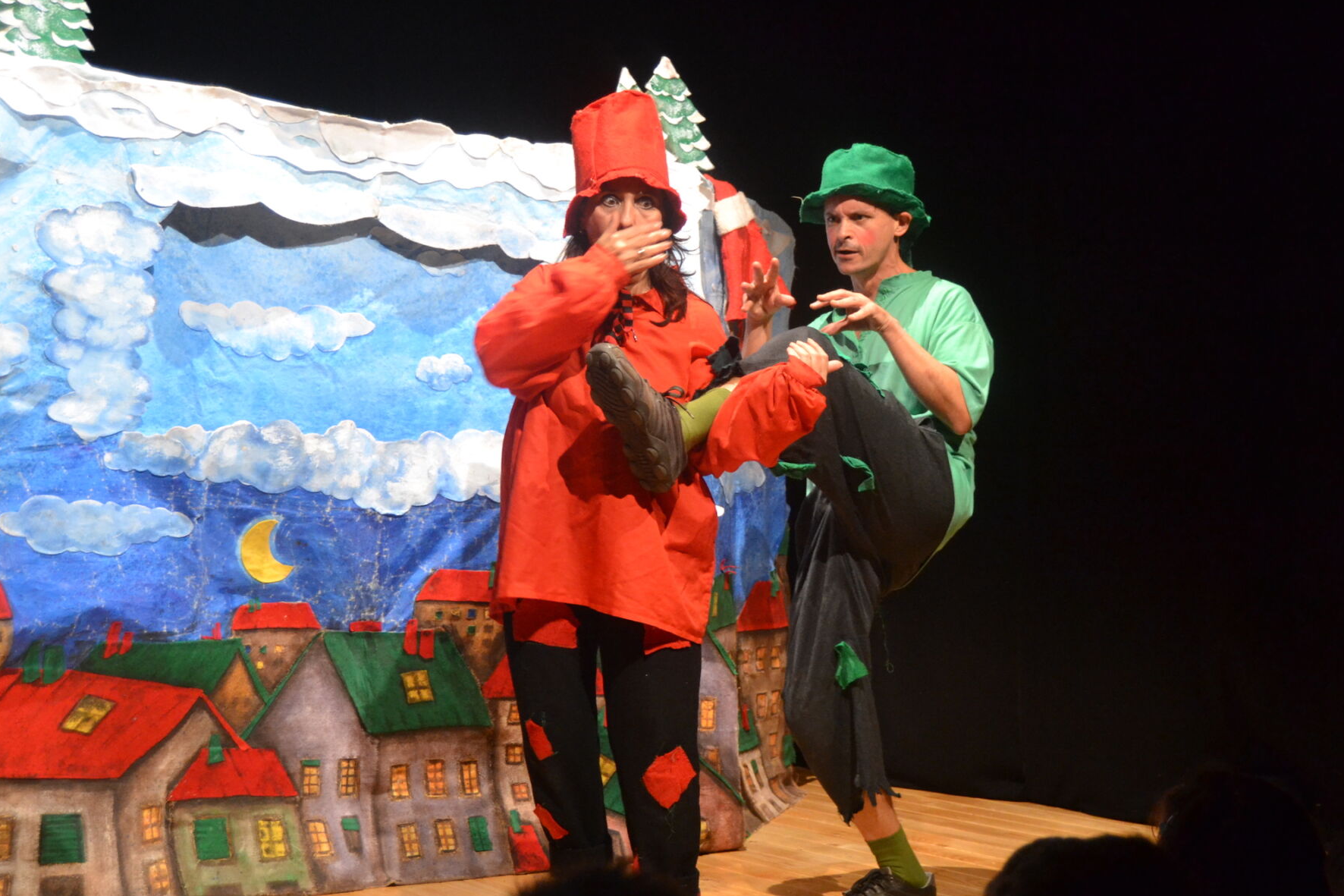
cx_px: 736
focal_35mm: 52
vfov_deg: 26.0
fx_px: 1941
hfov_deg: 38.2
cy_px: 465
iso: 2000
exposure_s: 1/60
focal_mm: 30
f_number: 4.2
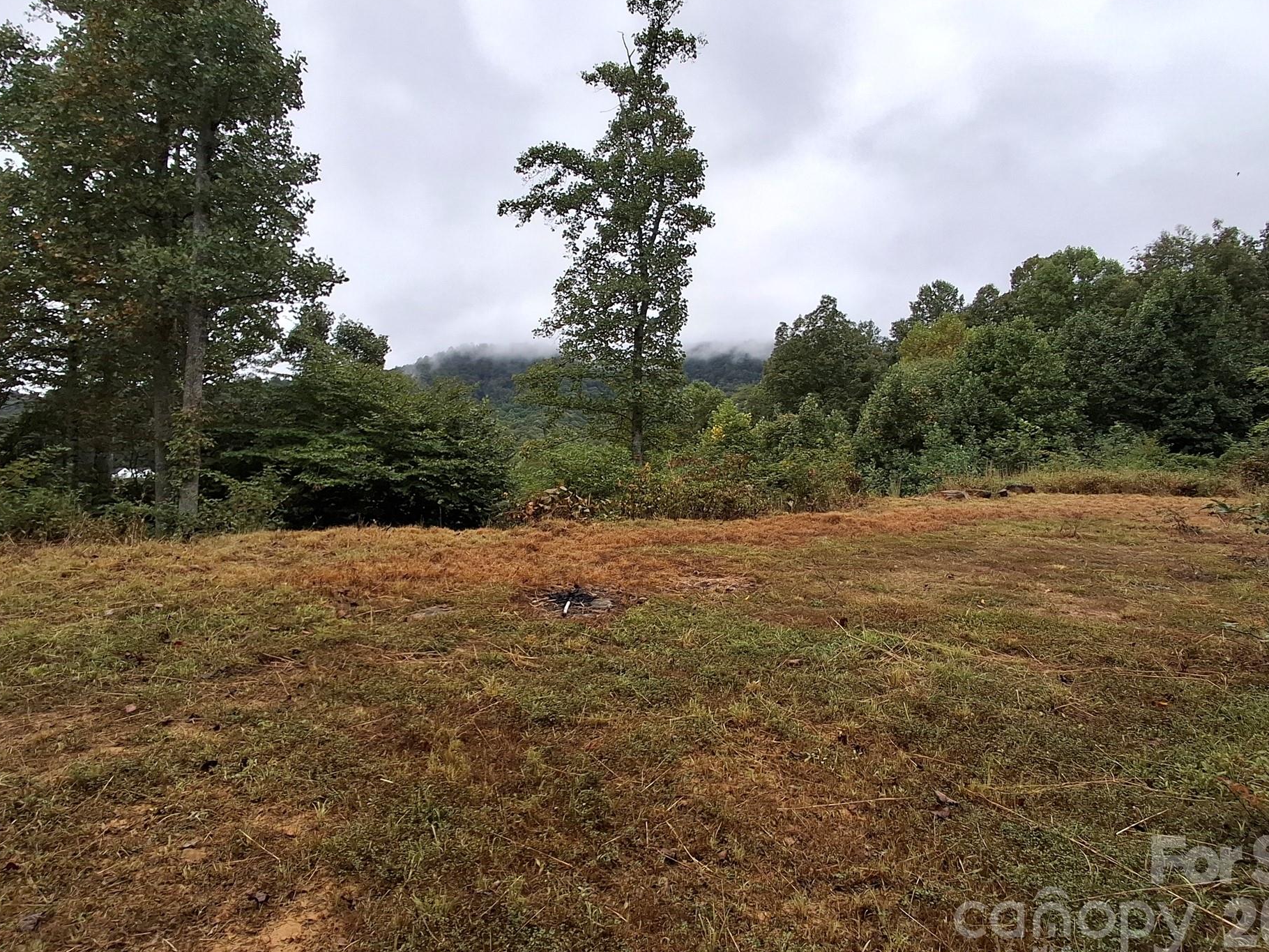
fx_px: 660
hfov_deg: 87.7
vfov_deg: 71.5
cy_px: 437
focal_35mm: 18
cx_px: 660
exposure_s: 1/425
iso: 40
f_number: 2.2
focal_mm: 1.64
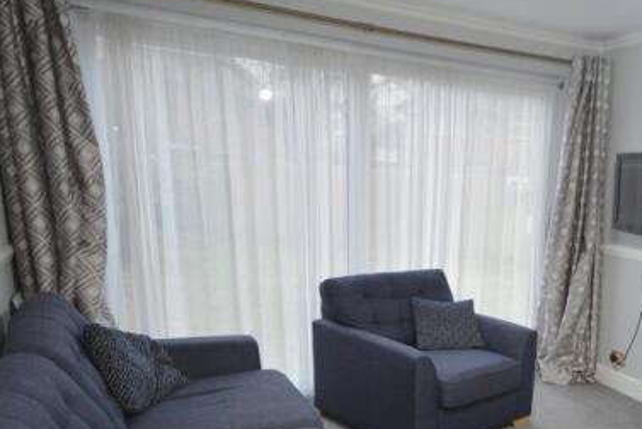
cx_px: 502
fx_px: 604
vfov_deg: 37.9
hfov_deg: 52.7
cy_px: 332
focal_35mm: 34
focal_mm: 13
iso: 800
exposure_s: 1/25
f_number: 4.5
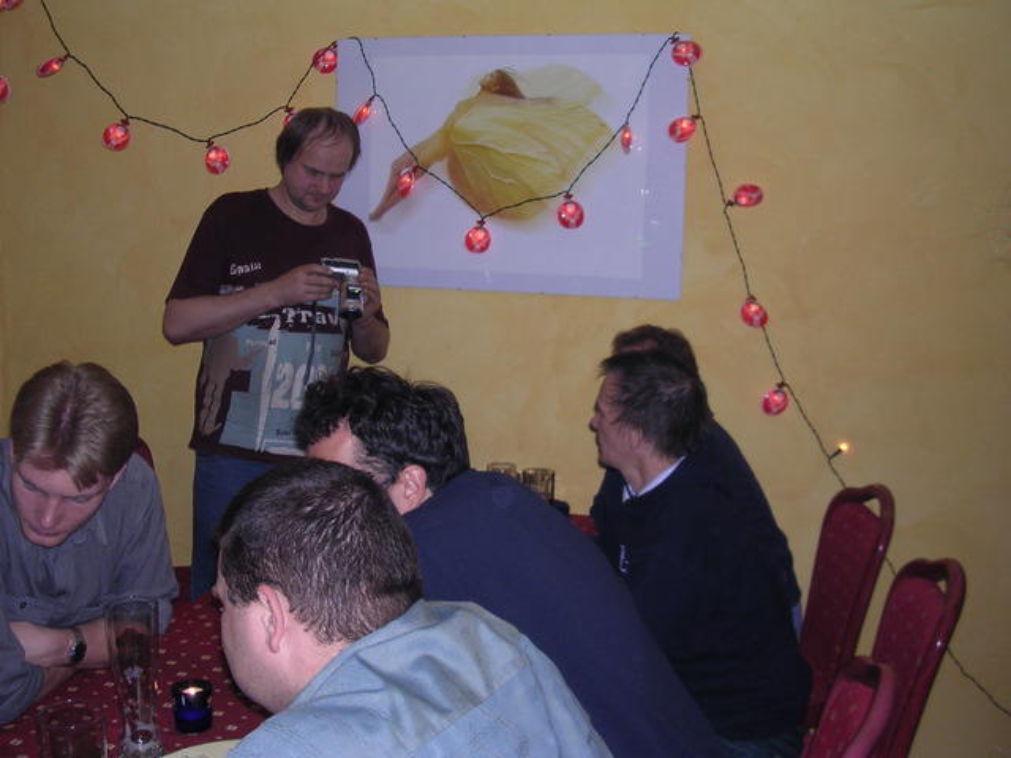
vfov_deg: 37.7
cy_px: 379
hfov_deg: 49.0
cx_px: 506
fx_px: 1110
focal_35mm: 38
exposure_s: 1/60.1
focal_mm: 5.8
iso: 137
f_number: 2.8
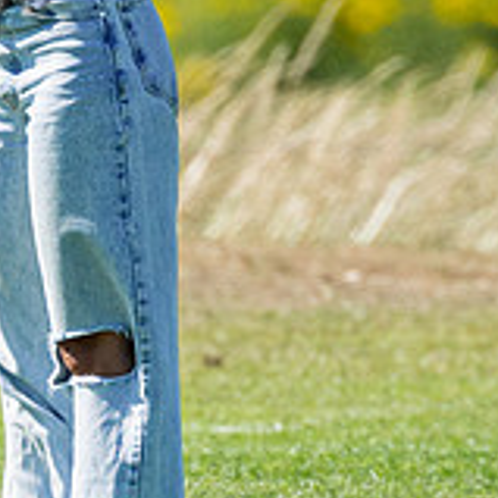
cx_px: -81
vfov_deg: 0.5
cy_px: 581
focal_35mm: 3488
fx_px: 56772
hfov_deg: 0.5
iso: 200
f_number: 5.6
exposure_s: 1/800
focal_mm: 400
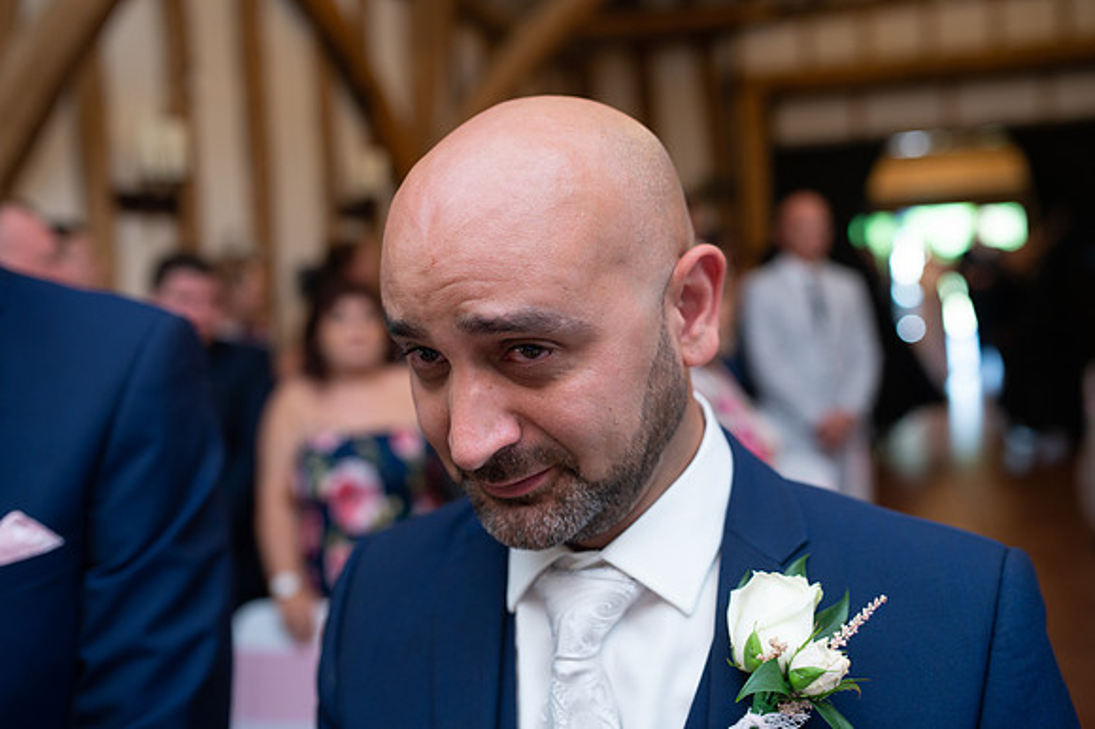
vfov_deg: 37.8
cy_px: 364
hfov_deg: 54.5
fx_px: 1064
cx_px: 548
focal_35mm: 35
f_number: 2.8
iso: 400
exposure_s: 1/100
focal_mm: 35
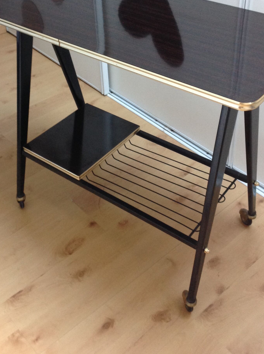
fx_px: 510
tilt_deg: -33.7
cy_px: 104
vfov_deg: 37.6
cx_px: 138
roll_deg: +3.0
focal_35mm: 50
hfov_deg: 29.0
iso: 160
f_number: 2.4
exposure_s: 1/15
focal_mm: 4.28
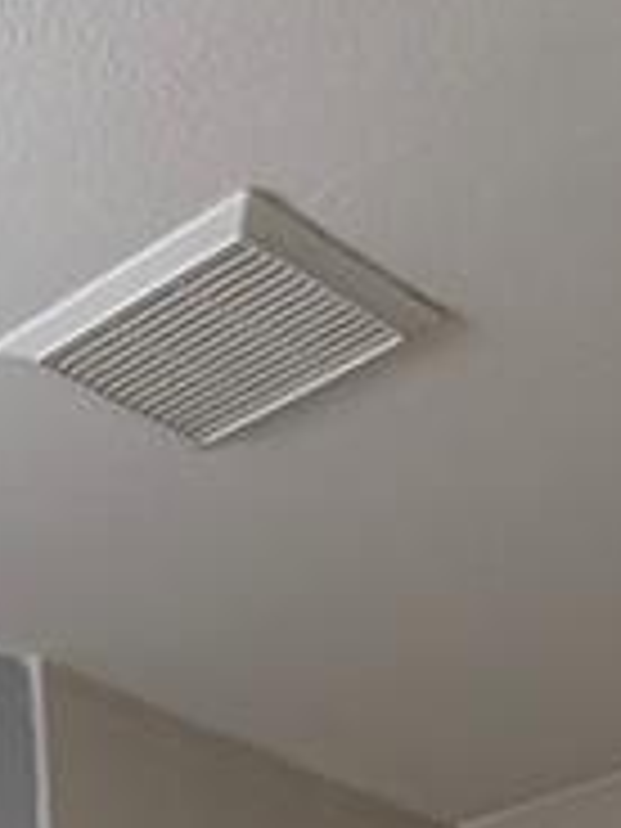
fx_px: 2033
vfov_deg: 17.1
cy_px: 1638
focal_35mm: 85
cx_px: -236
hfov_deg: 16.2
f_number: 2.2
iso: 59
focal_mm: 1.95
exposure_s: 1/120
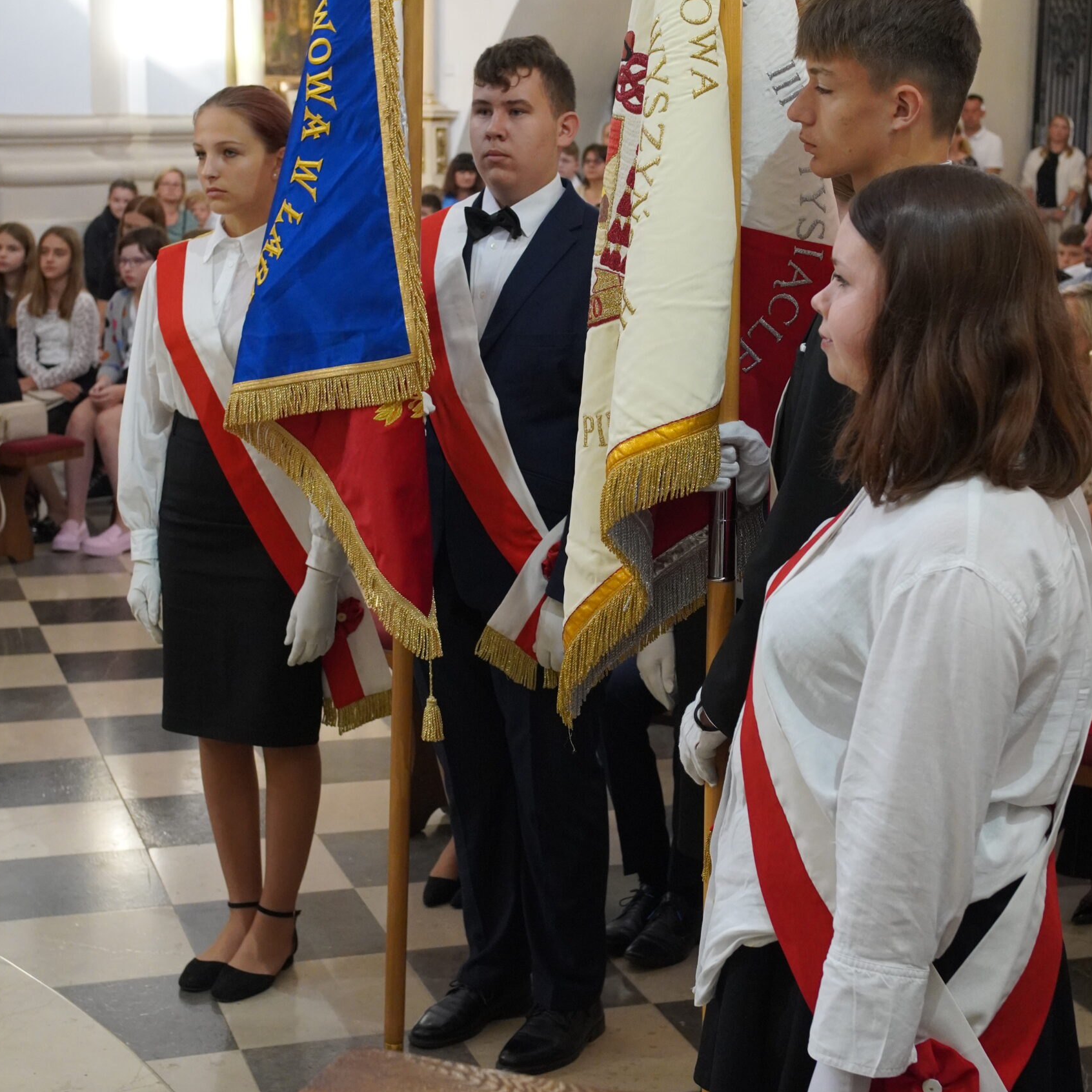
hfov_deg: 27.0
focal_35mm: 64
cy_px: 474
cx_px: 544
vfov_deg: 27.0
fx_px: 2271
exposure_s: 1/160
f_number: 4
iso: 2000
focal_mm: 33
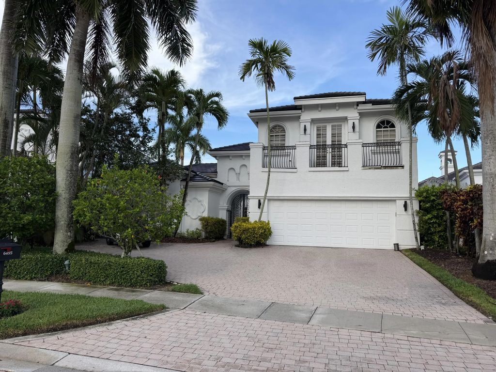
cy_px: 186
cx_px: 248
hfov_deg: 71.6
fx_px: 344
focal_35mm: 24
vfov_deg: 56.8
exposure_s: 1/1361
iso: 80
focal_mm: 6.76
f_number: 1.78
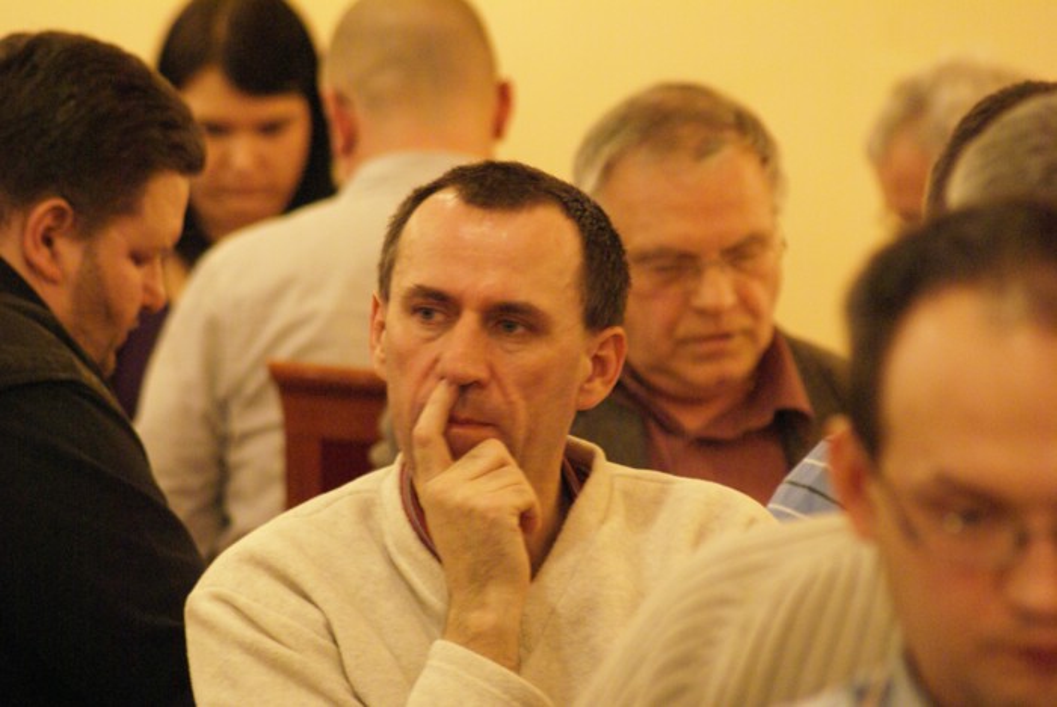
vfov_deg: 4.0
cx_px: 528
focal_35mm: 345
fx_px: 10138
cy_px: 354
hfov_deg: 6.0
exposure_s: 1/15
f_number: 5.6
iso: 1600
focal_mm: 230
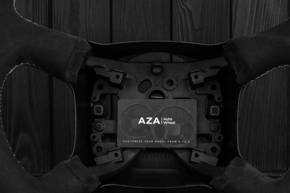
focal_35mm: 111
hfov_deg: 18.4
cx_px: 157
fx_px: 895
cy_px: 77
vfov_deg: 12.3
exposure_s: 1/125
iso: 500
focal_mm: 35
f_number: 6.3
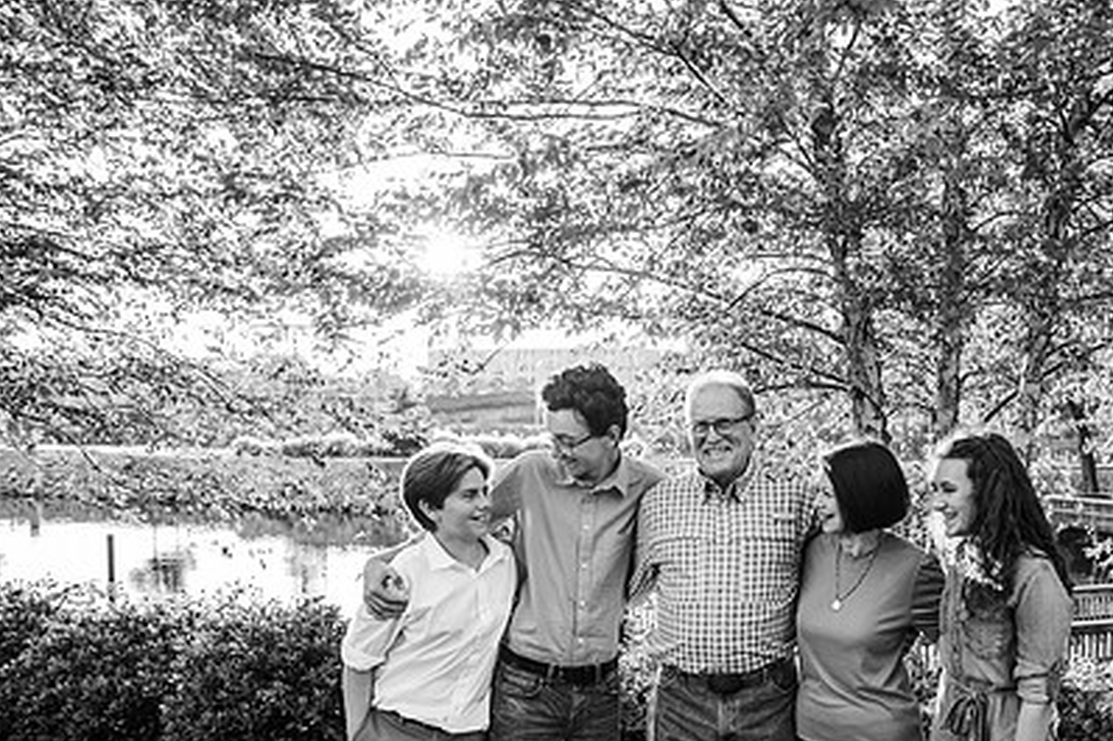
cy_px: 519
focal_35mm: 35
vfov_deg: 37.2
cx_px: 794
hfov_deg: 52.7
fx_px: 1082
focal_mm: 24
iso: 250
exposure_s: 1/320
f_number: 3.2
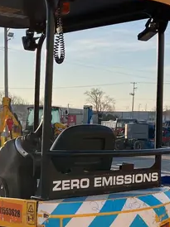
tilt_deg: -10.6
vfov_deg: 25.2
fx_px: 492
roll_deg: -1.3
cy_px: 207
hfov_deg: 19.3
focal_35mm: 75
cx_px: 26
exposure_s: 1/1567
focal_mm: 3.99
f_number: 1.8
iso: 32
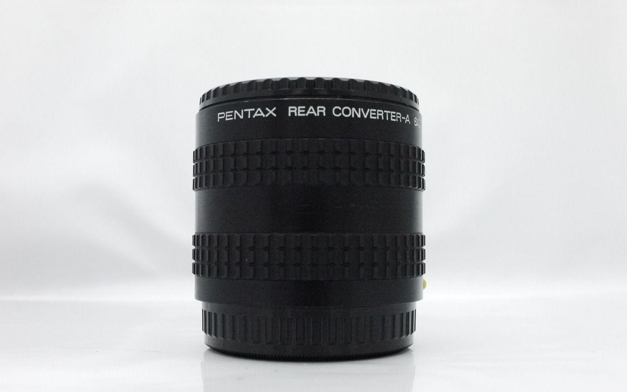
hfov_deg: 46.2
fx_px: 735
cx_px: 312
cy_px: 204
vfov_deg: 29.9
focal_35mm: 43
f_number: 5.6
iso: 1600
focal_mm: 20
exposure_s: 1/160
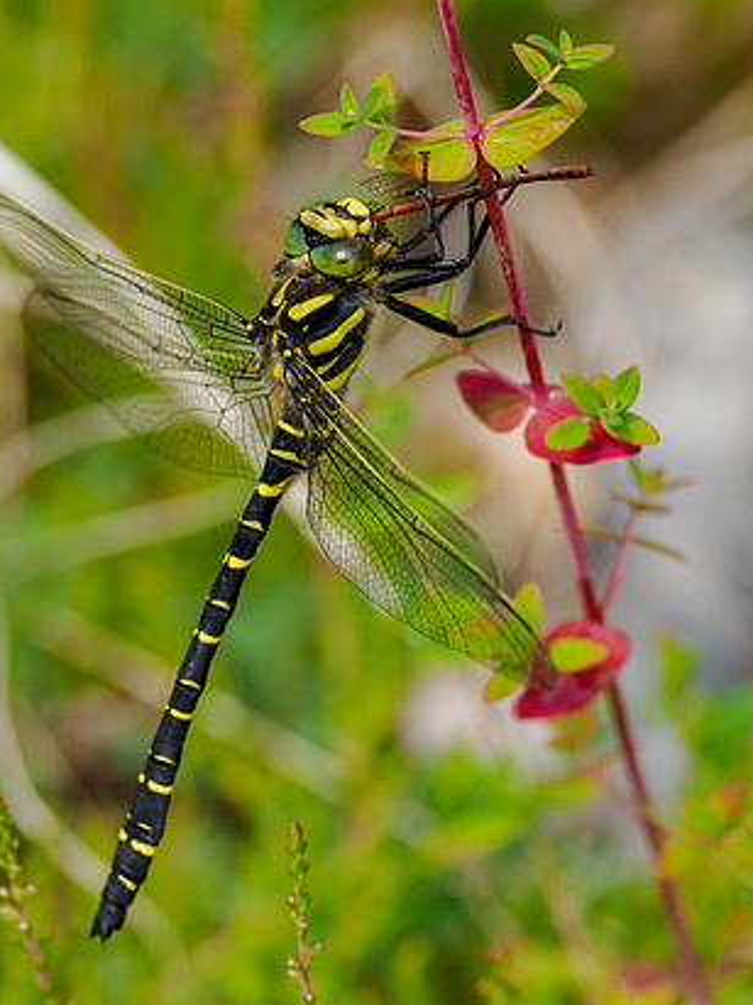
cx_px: 481
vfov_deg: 2.3
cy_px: 506
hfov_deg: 1.7
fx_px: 25450
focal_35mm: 877
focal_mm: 300
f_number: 4.5
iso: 200
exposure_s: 1/800
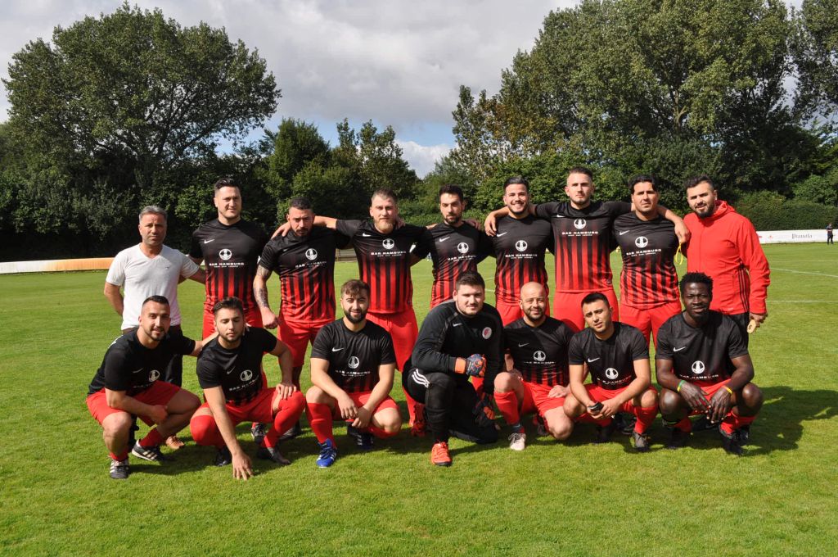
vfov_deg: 39.9
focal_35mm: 33
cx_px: 419
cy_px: 278
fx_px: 767
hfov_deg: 57.3
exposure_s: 1/400
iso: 200
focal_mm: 22
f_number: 10
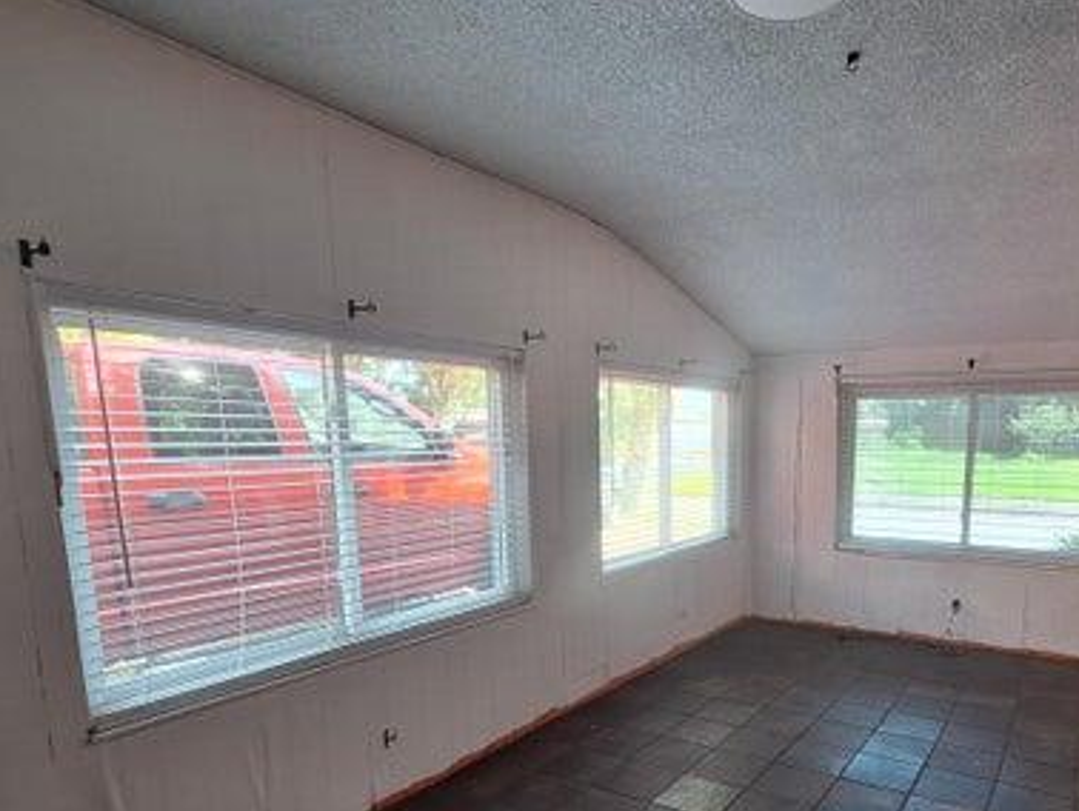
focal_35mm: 22
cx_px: 682
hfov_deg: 74.9
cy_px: 540
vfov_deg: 59.7
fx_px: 686
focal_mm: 1.74
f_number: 2.2
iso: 100
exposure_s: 1/40
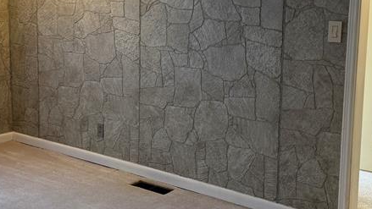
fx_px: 602
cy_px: 74
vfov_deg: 19.7
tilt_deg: -7.9
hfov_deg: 34.3
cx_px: 167
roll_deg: -1.0
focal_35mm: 61
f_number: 1.78
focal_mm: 6.76
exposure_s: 1/60
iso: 200
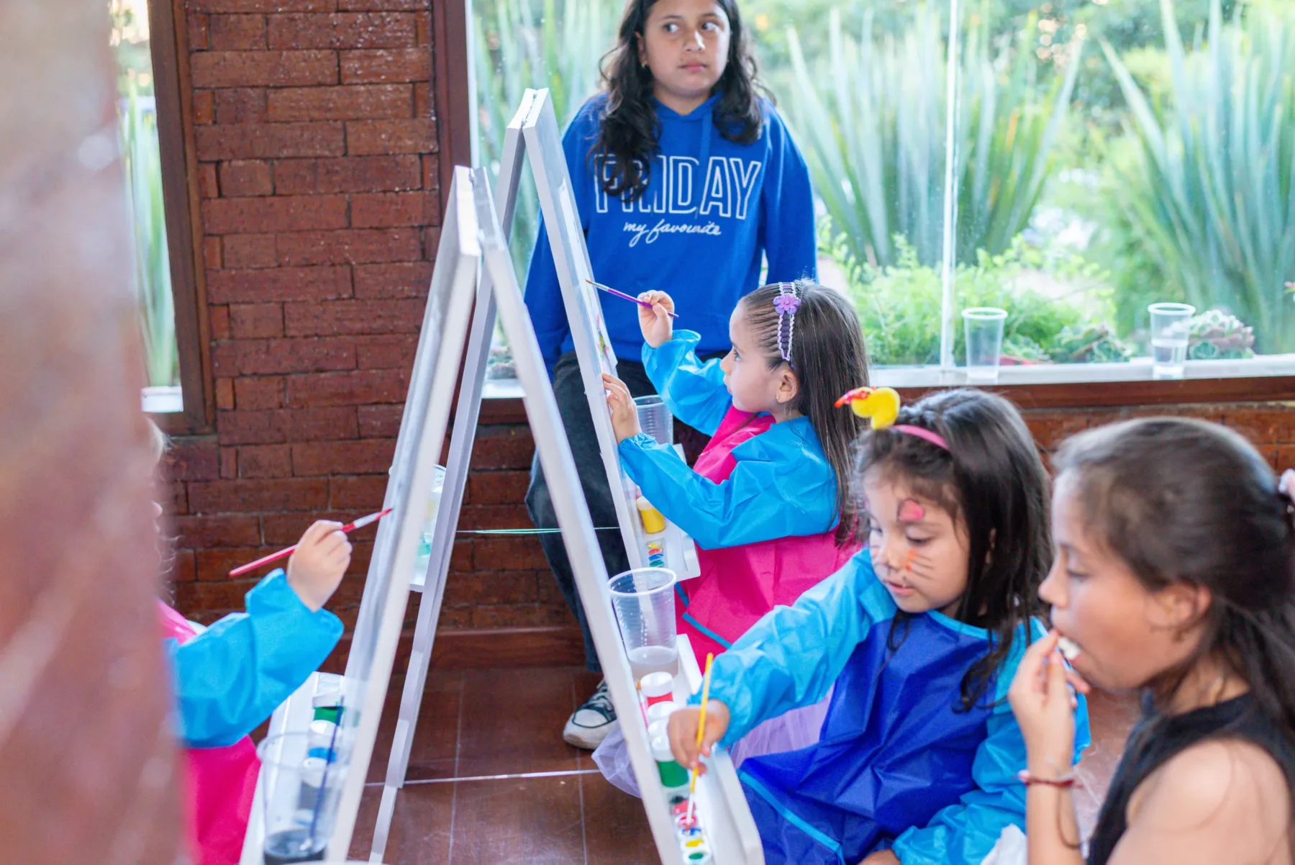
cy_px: 432
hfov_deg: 39.6
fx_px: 1799
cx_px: 648
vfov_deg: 27.0
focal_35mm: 50
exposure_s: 1/200
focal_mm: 50
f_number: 3.2
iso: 800
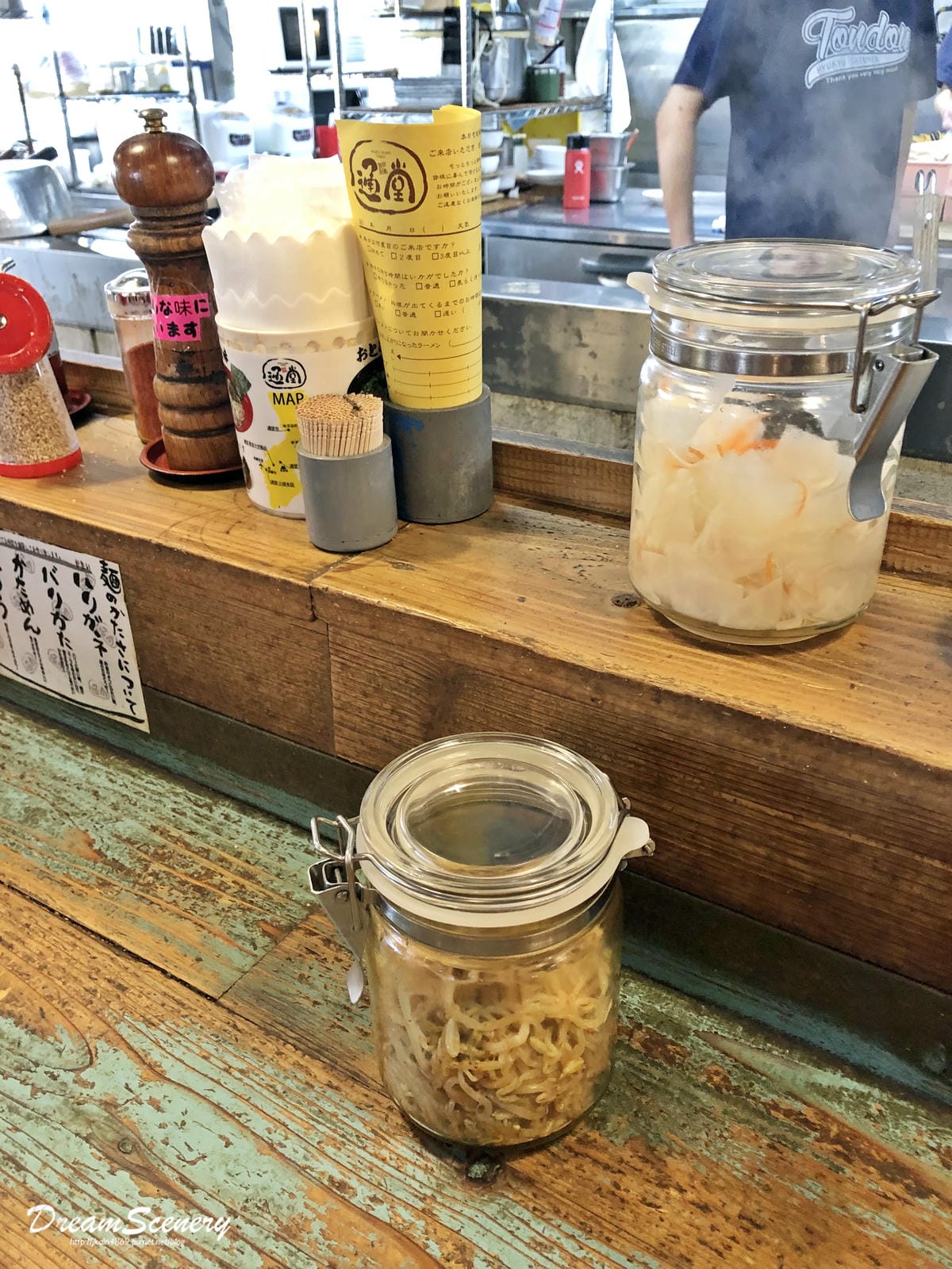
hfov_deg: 49.7
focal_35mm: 28
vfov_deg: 63.4
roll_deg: +1.5
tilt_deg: -28.8
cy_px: 634
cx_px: 476
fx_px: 1027
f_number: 1.8
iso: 100
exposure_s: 1/15
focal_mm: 3.99
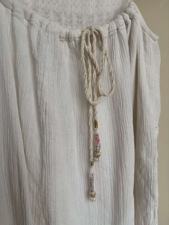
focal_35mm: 26
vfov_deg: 67.3
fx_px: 169
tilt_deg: -8.9
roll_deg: +1.8
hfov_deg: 53.1
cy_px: 112
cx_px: 84
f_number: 1.6
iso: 160
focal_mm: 5.96
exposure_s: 1/50
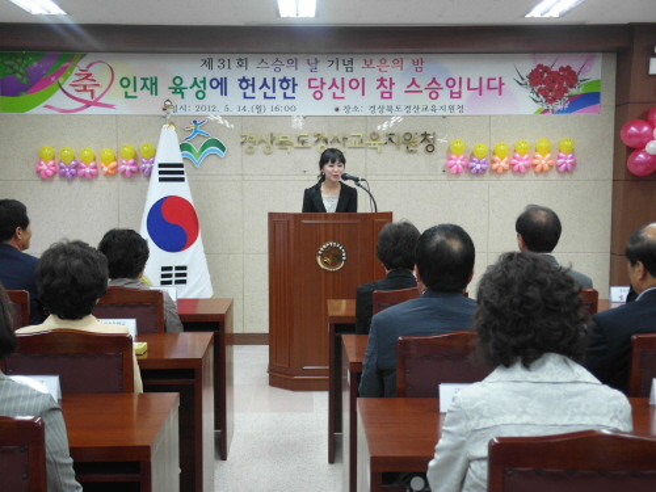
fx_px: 929
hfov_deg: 38.9
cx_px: 328
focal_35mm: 49
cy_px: 246
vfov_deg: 29.7
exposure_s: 1/60
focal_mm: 10.6
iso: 120
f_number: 2.2
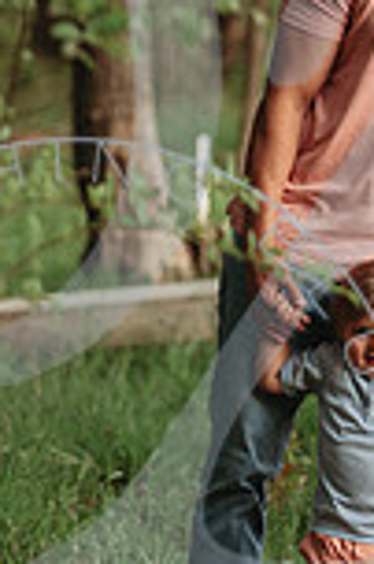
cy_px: 200
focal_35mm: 343
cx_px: 241
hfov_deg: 4.0
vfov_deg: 6.0
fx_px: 5357
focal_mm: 116
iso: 400
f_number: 2.8
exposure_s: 1/200
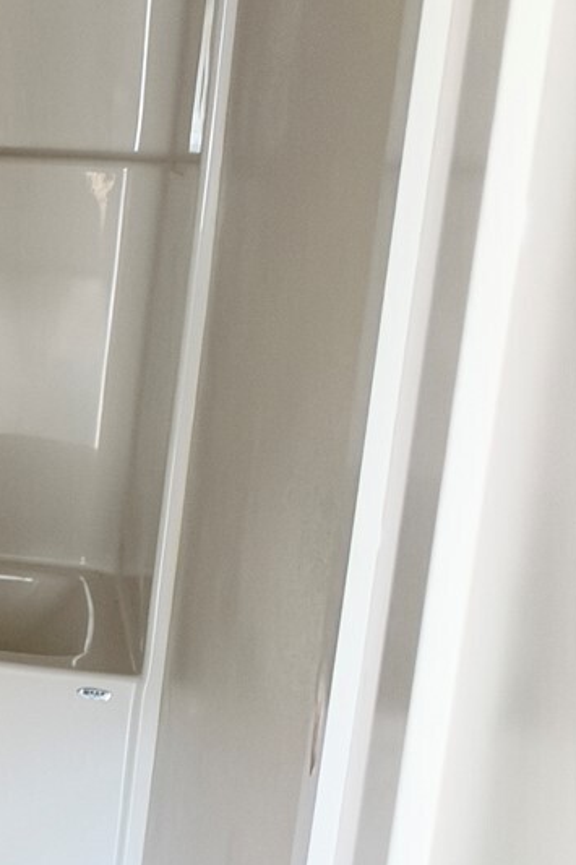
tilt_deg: -9.9
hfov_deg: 14.0
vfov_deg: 27.0
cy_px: 479
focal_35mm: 75
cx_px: -712
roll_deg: -2.0
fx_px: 1801
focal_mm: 6.93
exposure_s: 1/60
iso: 500
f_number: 1.48
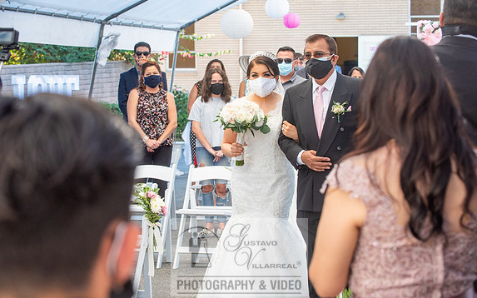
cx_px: 239
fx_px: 1274
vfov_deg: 13.3
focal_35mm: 98
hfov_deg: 21.2
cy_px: 159
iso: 640
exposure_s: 1/125
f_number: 7.1
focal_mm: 95
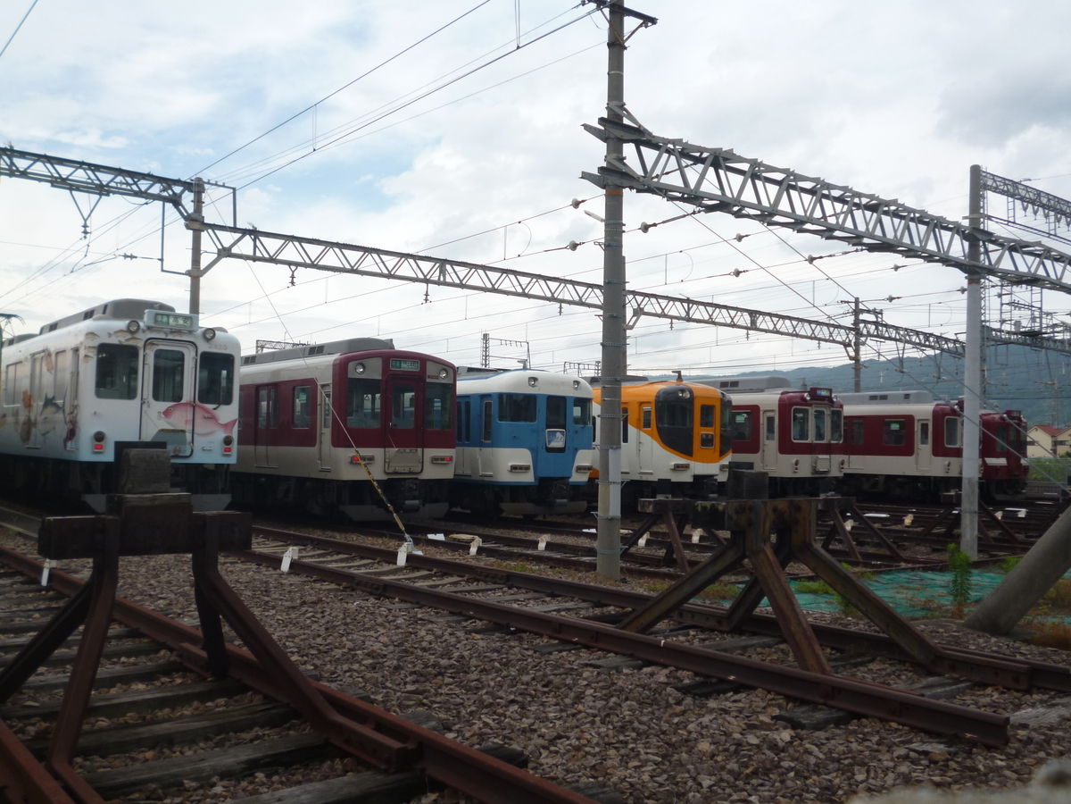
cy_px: 402
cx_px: 536
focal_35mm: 32
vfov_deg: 44.2
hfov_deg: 56.8
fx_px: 990
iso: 100
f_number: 10
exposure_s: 1/100
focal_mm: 5.7
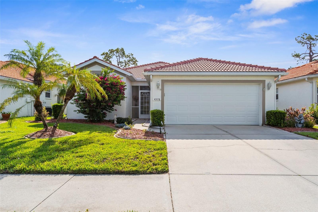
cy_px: 106
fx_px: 212
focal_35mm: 24
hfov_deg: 73.8
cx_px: 159
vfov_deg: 53.1
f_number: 8
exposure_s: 1/1600
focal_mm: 24
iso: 400
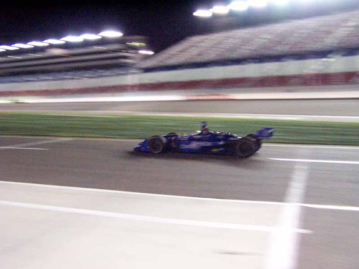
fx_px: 394
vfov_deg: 37.7
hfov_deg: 49.0
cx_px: 180
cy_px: 134
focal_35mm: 38
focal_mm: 6.3
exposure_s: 1/60
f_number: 2.8
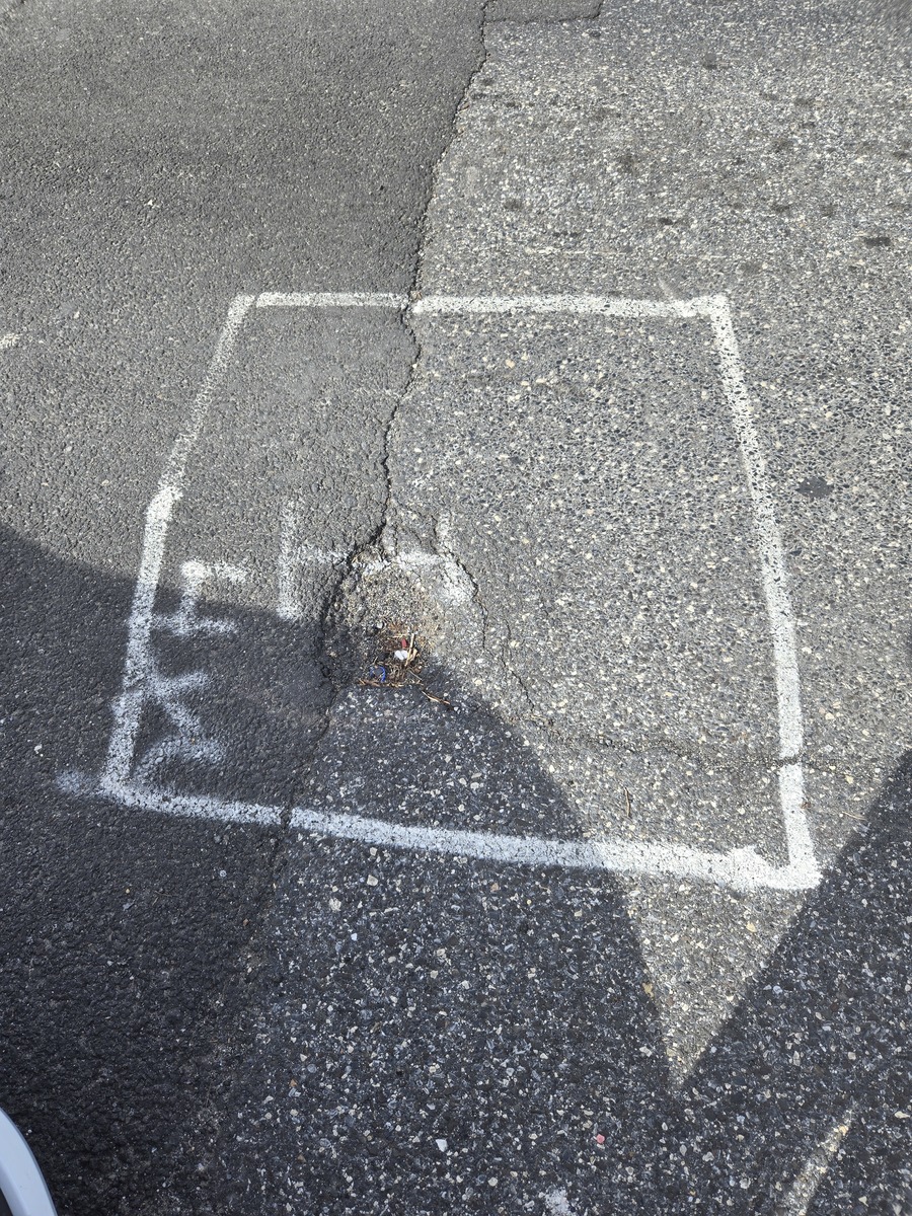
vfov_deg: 73.9
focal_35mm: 23
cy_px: 608
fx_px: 808
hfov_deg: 58.9
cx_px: 456
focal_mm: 5.4
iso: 25
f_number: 1.8
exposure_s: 1/652
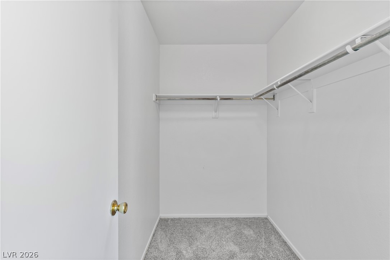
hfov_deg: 86.9
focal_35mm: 19
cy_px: 130
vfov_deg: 64.6
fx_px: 206
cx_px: 195
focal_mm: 19
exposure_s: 2
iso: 400
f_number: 8
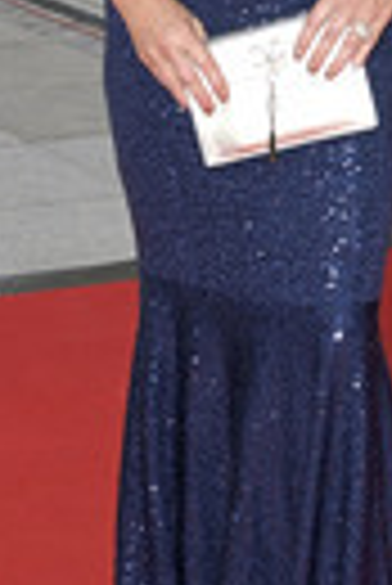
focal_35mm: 172
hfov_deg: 8.0
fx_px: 2802
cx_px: 257
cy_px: 54
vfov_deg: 11.9
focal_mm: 56
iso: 1000
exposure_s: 1/250
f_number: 5.6
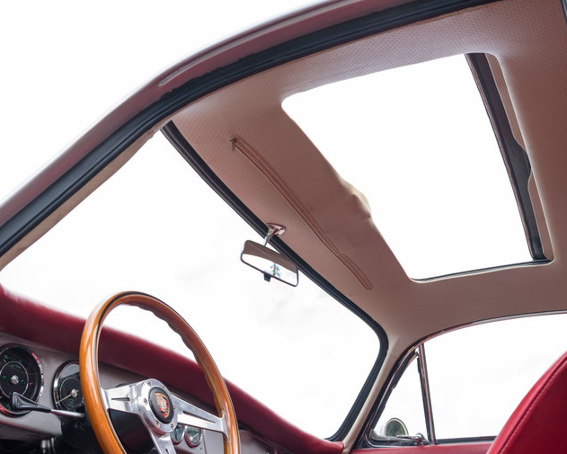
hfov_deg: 45.6
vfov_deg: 37.3
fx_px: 671
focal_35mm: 40
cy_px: 229
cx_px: 336
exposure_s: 1/20
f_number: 13
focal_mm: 35
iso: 400
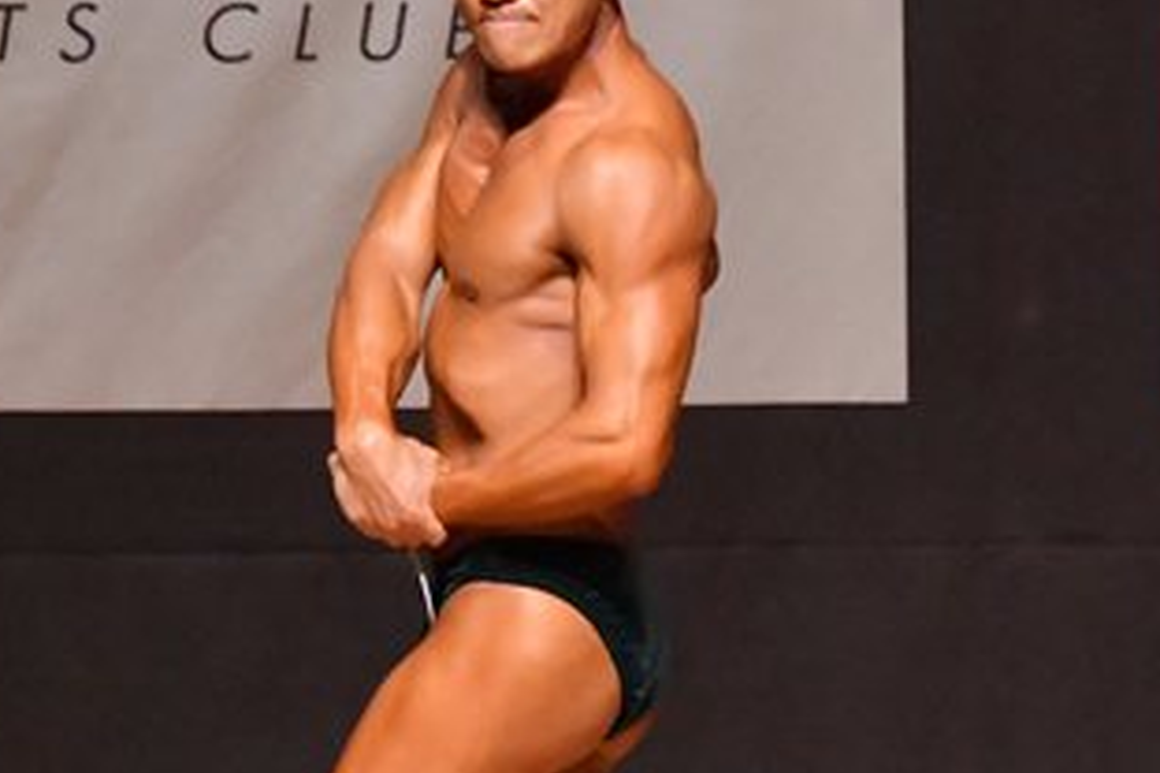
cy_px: 632
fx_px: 22812
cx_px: 612
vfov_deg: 1.9
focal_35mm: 708
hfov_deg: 2.9
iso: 12800
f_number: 5.6
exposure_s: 1/400
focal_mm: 190
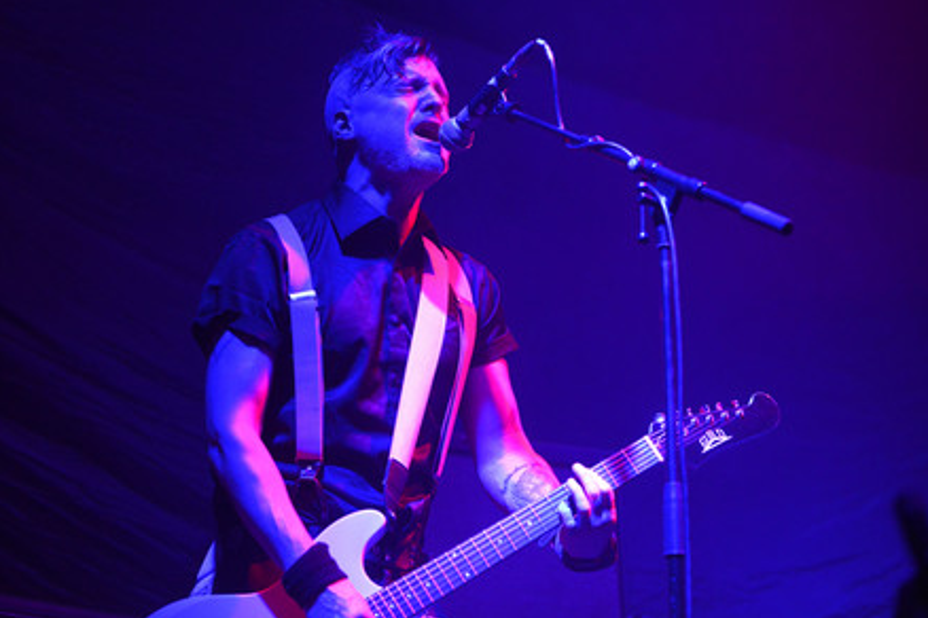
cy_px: 313
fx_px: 1856
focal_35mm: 72
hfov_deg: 28.1
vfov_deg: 18.9
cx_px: 459
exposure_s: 1/640
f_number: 2.8
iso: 3200
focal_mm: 70
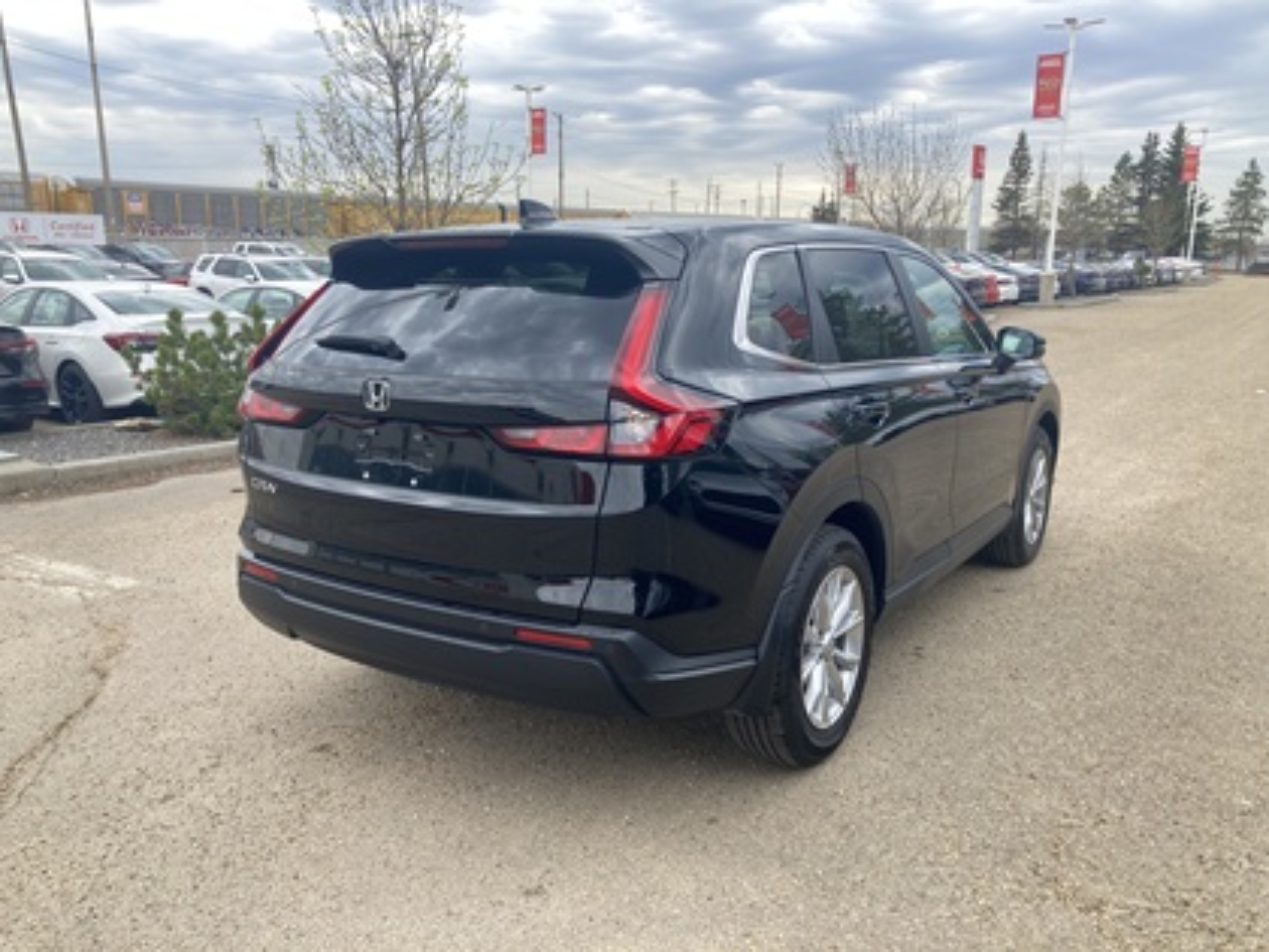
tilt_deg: -12.3
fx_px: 1026
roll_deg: -1.0
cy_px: 476
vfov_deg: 49.7
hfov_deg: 63.4
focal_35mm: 28
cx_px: 634
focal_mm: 3.99
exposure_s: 1/122
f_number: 1.8
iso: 20
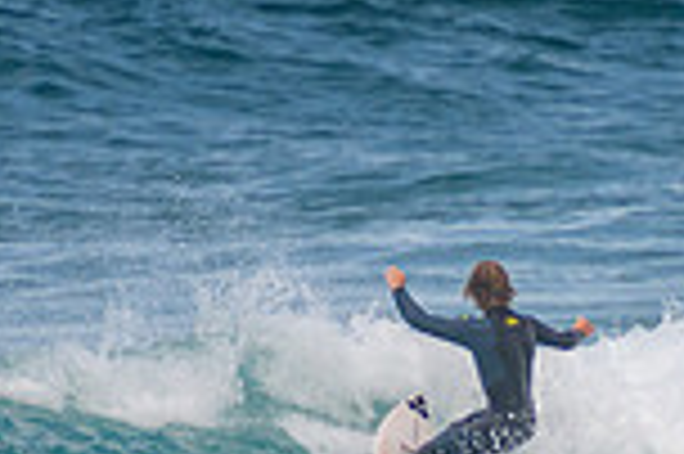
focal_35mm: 2097
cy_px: 397
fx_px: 39800
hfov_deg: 1.0
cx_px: 597
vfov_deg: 0.7
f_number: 5.6
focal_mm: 400
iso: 320
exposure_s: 1/2000
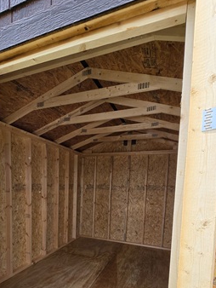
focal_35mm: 20
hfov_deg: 65.5
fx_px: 166
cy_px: 200
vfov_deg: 78.0
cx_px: 88
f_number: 2.2
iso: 80
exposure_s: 1/2000
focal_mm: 2.2
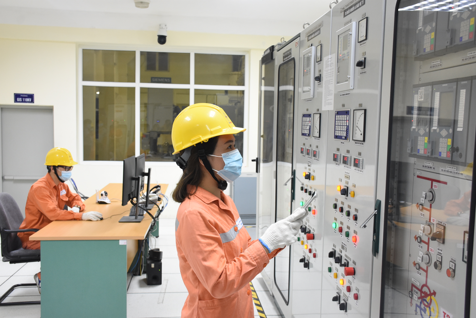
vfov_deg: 36.9
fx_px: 476
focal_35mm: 36
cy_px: 159
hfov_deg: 53.1
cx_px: 238
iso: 1600
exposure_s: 1/50
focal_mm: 24
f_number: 5
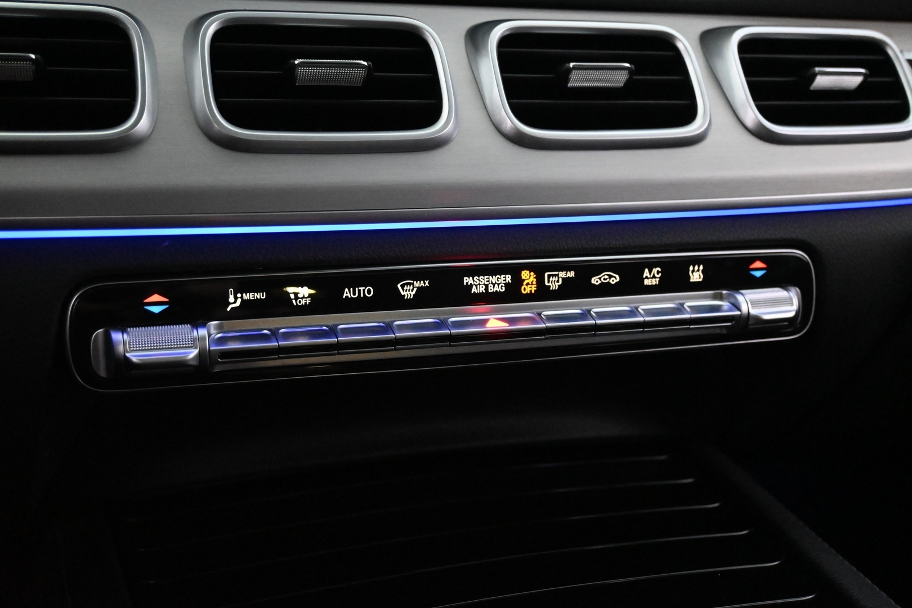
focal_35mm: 41
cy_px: 304
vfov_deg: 32.4
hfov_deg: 47.2
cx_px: 456
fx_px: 1045
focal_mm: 27.5
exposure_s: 1/40
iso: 8000
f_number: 4.5
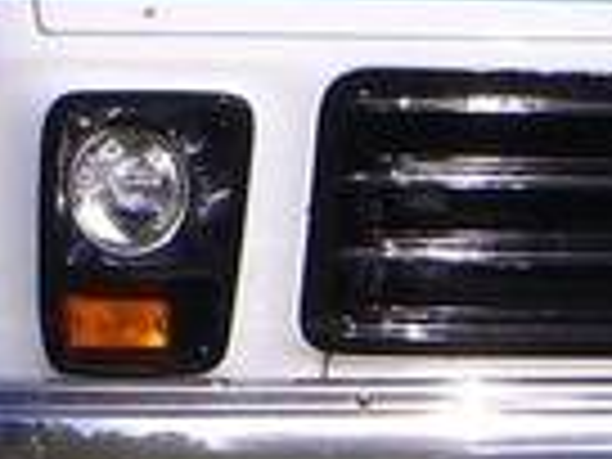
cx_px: -198
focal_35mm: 339
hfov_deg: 5.8
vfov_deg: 4.4
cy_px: -86
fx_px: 5993
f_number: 5
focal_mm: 11.8
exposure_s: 1/400
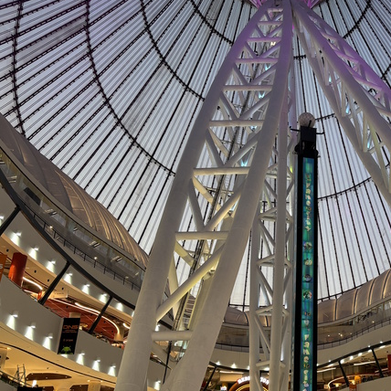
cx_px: 351
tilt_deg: +20.9
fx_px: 550
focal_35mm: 43
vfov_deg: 38.7
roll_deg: +1.1
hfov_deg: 36.7
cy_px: 263
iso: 100
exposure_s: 1/50
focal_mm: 5.96
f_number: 1.6
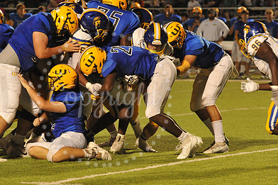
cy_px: 99
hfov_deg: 7.0
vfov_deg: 4.6
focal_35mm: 296
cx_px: 104
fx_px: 2285
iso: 6400
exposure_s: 1/200
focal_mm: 200
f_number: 6.3
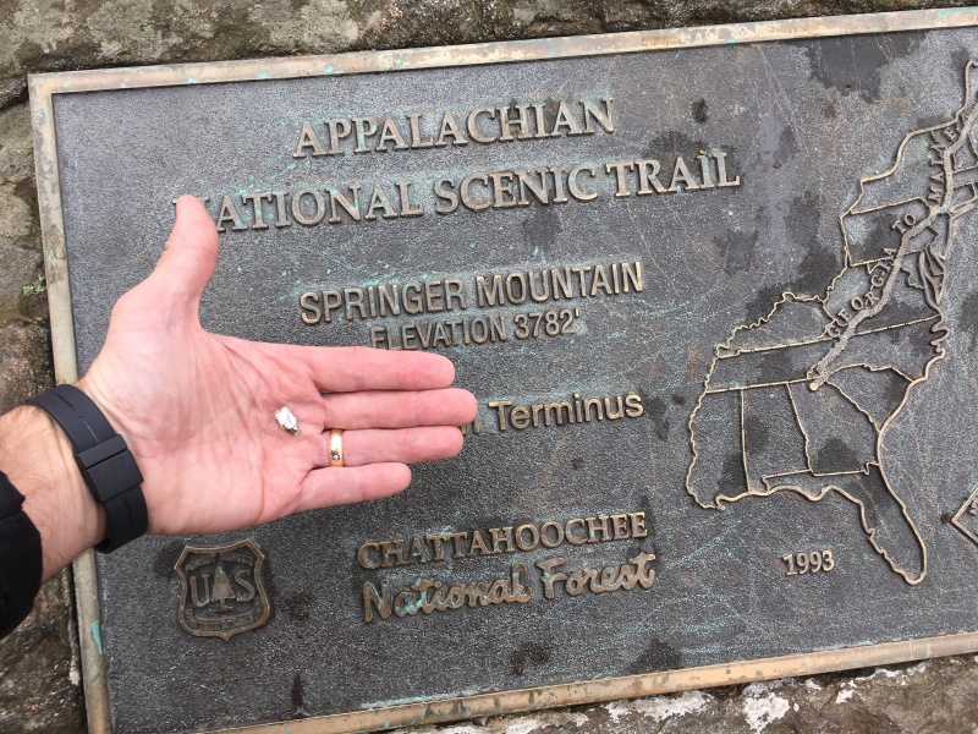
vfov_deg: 48.2
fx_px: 819
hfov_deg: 61.7
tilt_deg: -56.9
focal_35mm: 29
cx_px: 489
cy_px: 367
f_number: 2.2
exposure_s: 1/259
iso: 25
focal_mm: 4.15
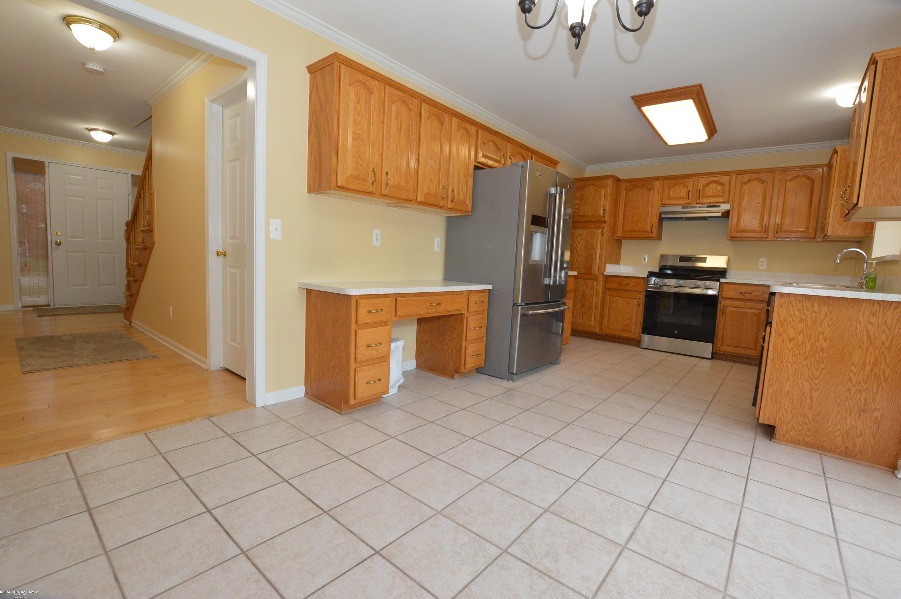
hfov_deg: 100.4
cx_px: 450
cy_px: 300
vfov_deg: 77.2
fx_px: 375
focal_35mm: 15
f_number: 9
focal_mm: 10
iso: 1100
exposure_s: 1/60
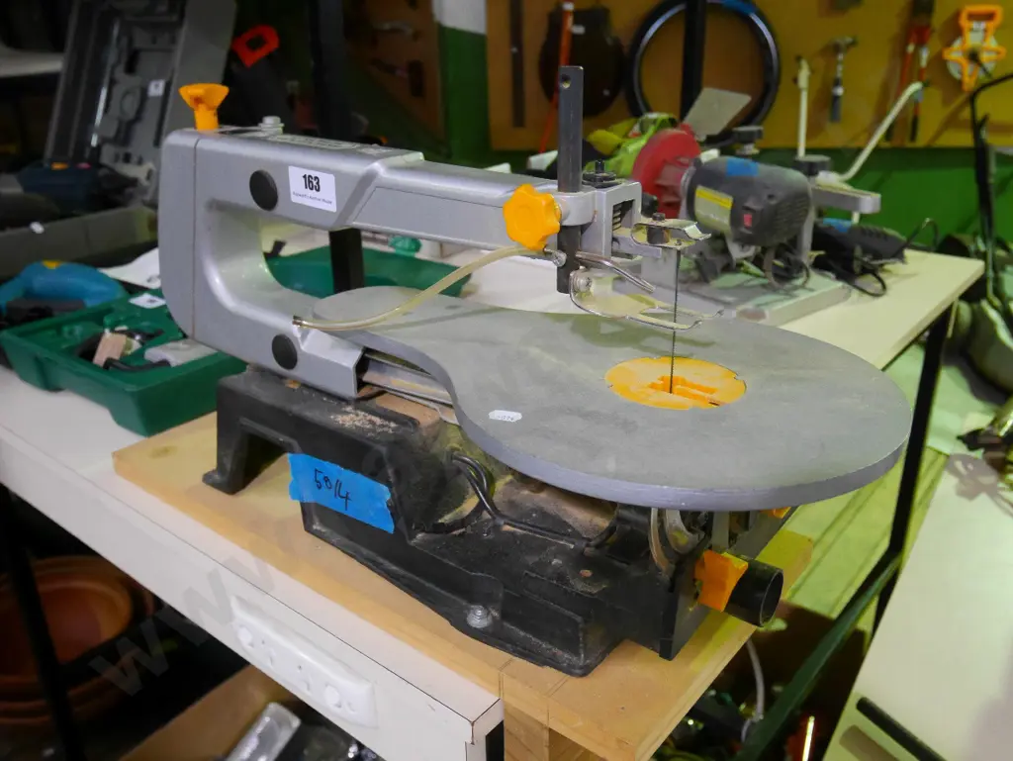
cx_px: 506
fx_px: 878
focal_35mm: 30
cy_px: 380
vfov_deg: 46.8
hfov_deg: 59.9
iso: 3200
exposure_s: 1/60
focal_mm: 15
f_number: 4
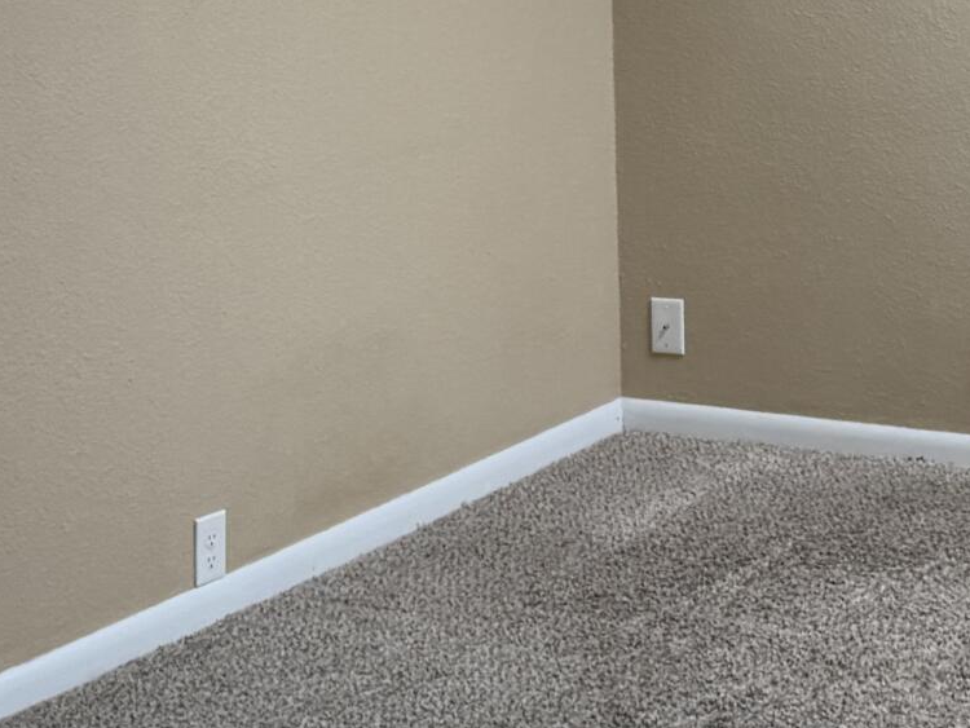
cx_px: 857
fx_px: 2691
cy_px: 45
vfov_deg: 15.2
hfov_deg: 20.1
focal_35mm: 96
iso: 64
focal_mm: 6.76
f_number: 1.78
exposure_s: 1/120
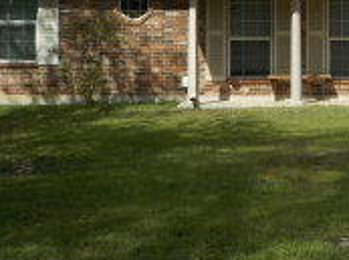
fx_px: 895
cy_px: 48
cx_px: 321
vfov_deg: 16.4
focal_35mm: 89
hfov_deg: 21.5
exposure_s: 1/1600
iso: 125
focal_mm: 4.1
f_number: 3.3
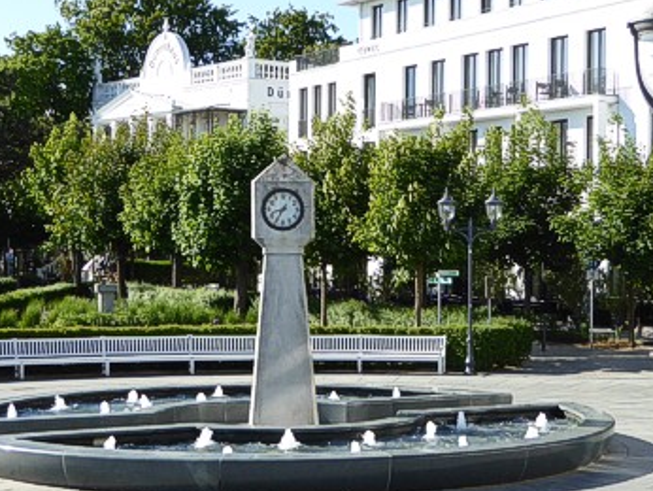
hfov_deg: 25.0
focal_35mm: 78
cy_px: 279
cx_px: 353
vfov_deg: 18.9
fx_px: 1472
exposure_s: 1/500
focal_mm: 6.3
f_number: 3.7
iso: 100
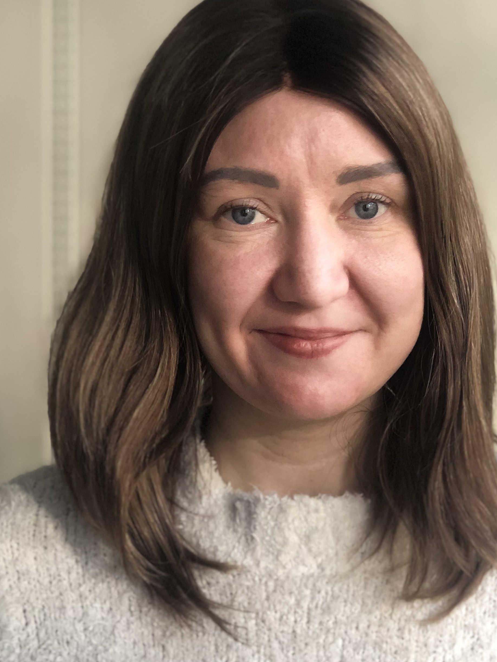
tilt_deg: -7.7
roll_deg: -0.6
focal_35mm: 86
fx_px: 1647
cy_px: 330
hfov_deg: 17.1
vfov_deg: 22.8
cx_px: 297
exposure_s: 1/60
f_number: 2.4
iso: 100
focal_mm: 6
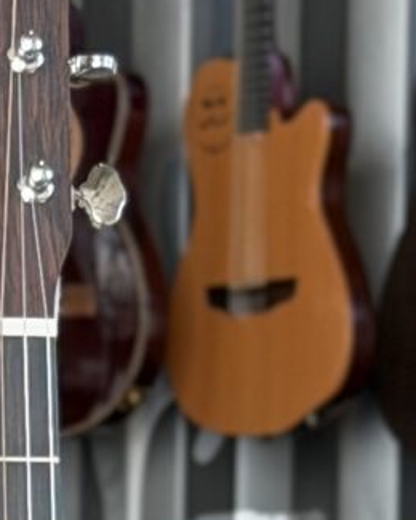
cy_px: 1669
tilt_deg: -11.0
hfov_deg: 4.2
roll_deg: -1.0
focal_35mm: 369
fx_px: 5679
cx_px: 34
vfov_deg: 4.9
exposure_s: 1/121
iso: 80
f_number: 1.78
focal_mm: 6.76
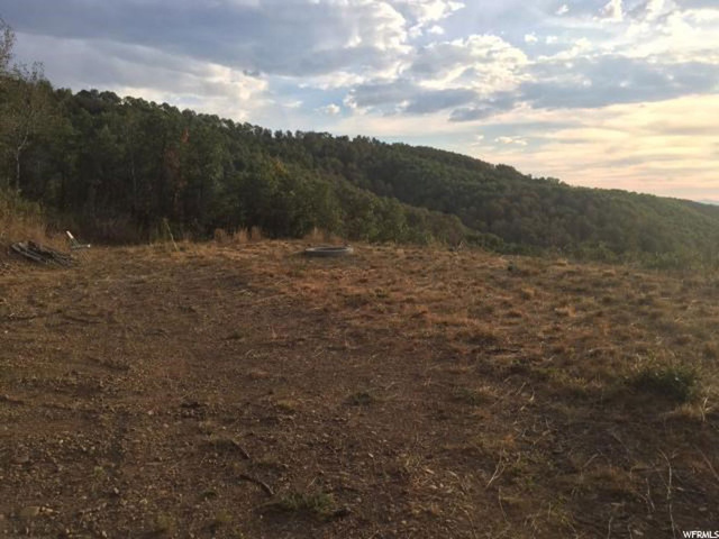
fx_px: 602
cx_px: 360
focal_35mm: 29
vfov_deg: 48.2
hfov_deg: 61.7
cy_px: 270
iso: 32
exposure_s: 1/860
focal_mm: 4.15
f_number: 2.2
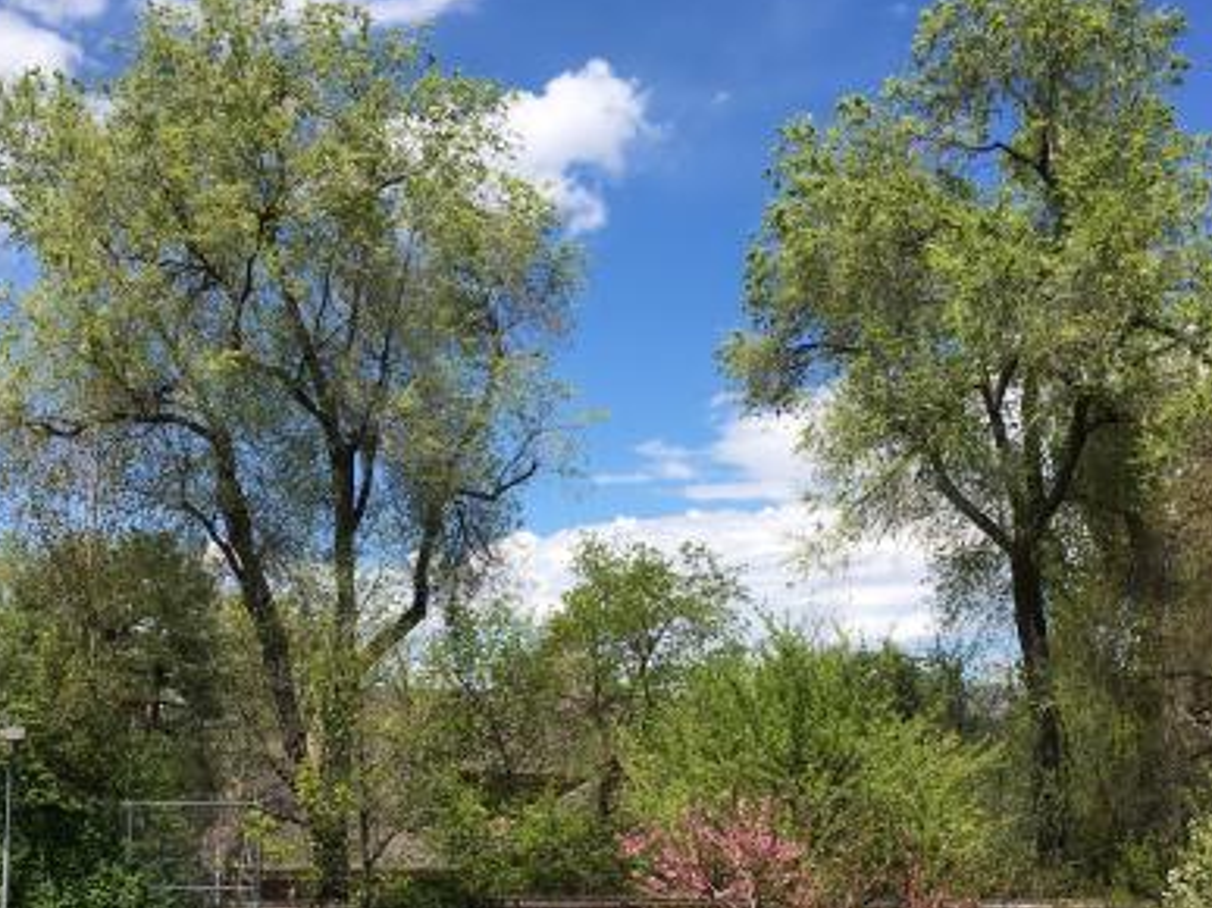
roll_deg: -2.0
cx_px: 611
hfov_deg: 39.7
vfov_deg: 29.8
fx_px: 1680
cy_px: 679
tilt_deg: +3.8
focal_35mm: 48
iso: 25
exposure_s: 1/1603
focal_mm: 4.15
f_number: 2.2
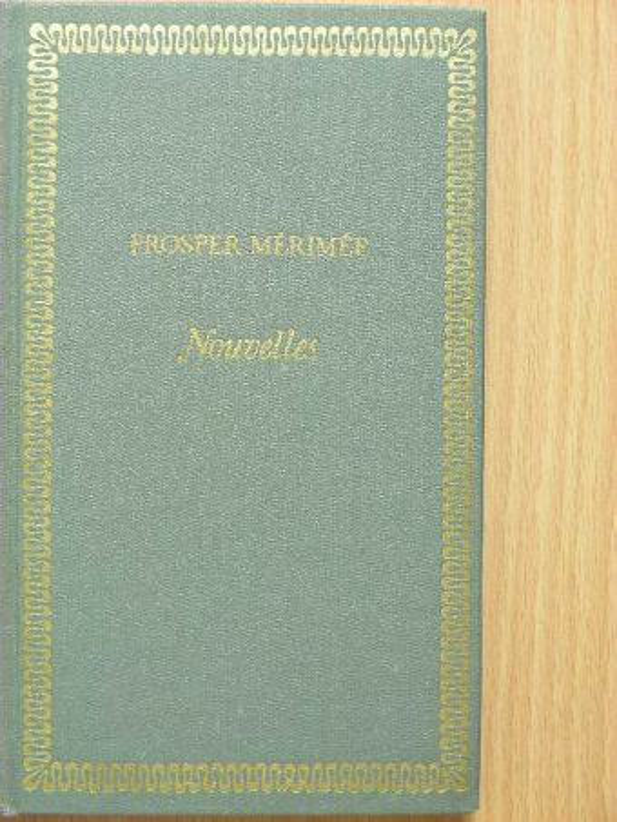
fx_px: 2067
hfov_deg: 17.0
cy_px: 411
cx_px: 308
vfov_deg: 22.5
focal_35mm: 87
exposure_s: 1/32.8
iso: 200
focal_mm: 14.6
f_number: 3.5
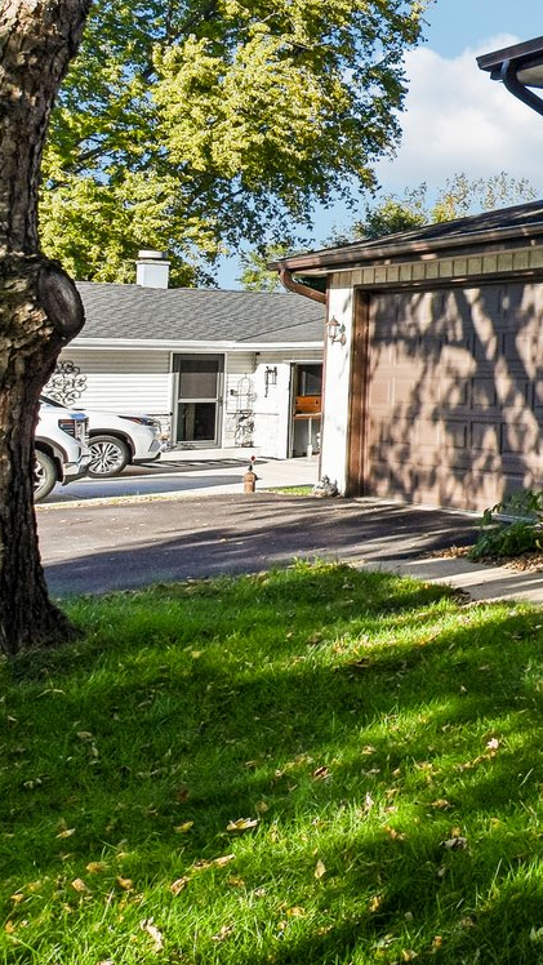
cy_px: 314
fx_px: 1100
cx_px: 1101
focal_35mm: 43
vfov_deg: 46.5
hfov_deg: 18.1
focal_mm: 10
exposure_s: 1/640
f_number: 8
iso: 400
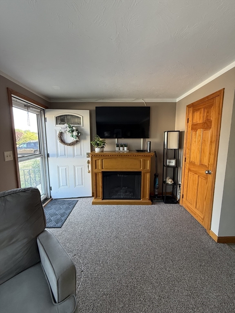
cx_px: 118
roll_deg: -0.1
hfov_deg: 85.7
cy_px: 156
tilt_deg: -6.7
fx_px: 127
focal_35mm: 14
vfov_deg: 102.1
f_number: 2.2
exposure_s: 1/66
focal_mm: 2.22
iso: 320
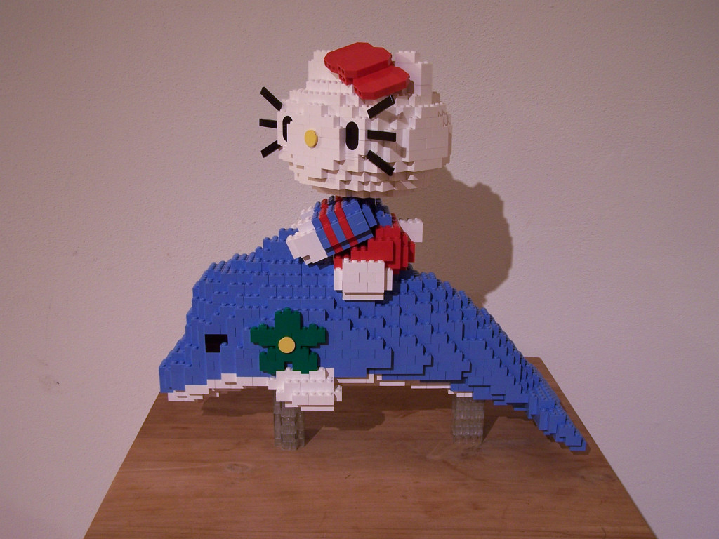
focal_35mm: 38
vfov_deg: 37.7
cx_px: 360
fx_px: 789
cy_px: 270
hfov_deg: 49.0
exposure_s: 1/2
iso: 80
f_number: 2.8
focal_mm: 6.3
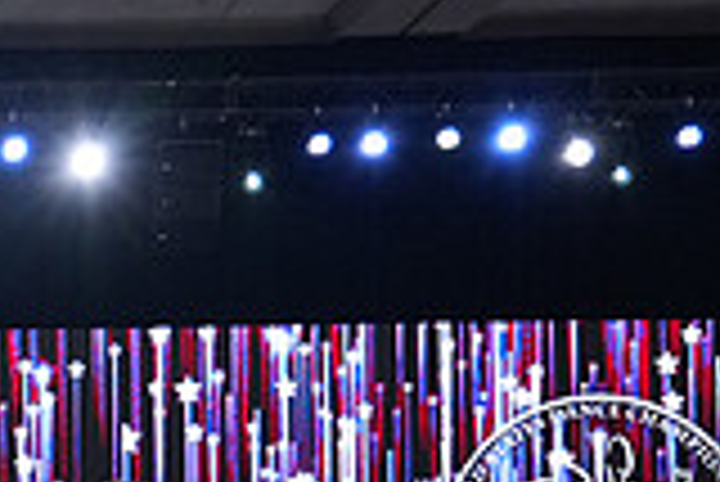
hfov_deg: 15.3
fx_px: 2322
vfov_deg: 11.4
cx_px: -562
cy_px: 705
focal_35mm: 116
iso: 2500
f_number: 4
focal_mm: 32
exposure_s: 1/400
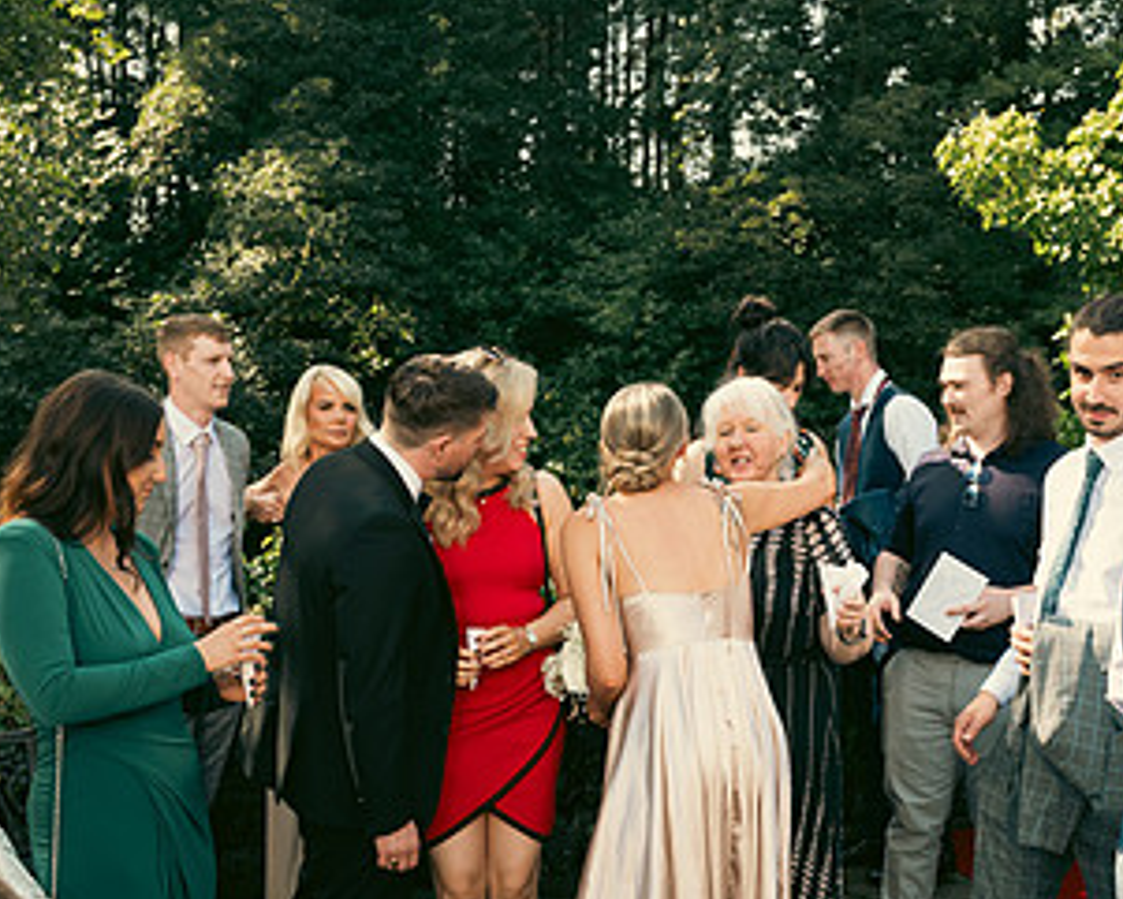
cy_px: 651
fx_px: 1563
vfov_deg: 31.6
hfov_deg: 39.5
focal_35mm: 47
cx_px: 634
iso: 160
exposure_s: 1/160
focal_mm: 26
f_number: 5
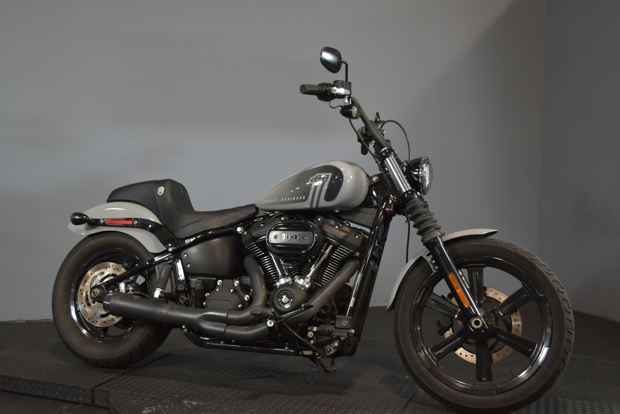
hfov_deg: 51.9
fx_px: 637
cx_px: 309
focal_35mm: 37
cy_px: 212
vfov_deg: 36.0
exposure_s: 1/30
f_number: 4
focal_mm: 24
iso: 720
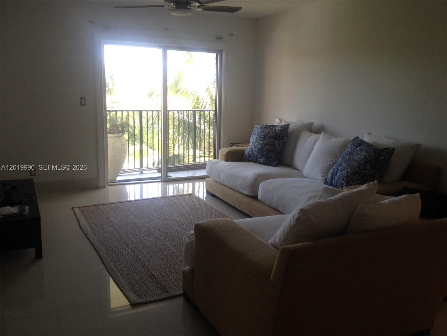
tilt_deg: -14.8
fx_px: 452
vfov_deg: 40.7
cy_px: 168
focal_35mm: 35
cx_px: 224
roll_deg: -1.0
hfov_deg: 52.6
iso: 50
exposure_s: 1/60
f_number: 2.4
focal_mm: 4.28
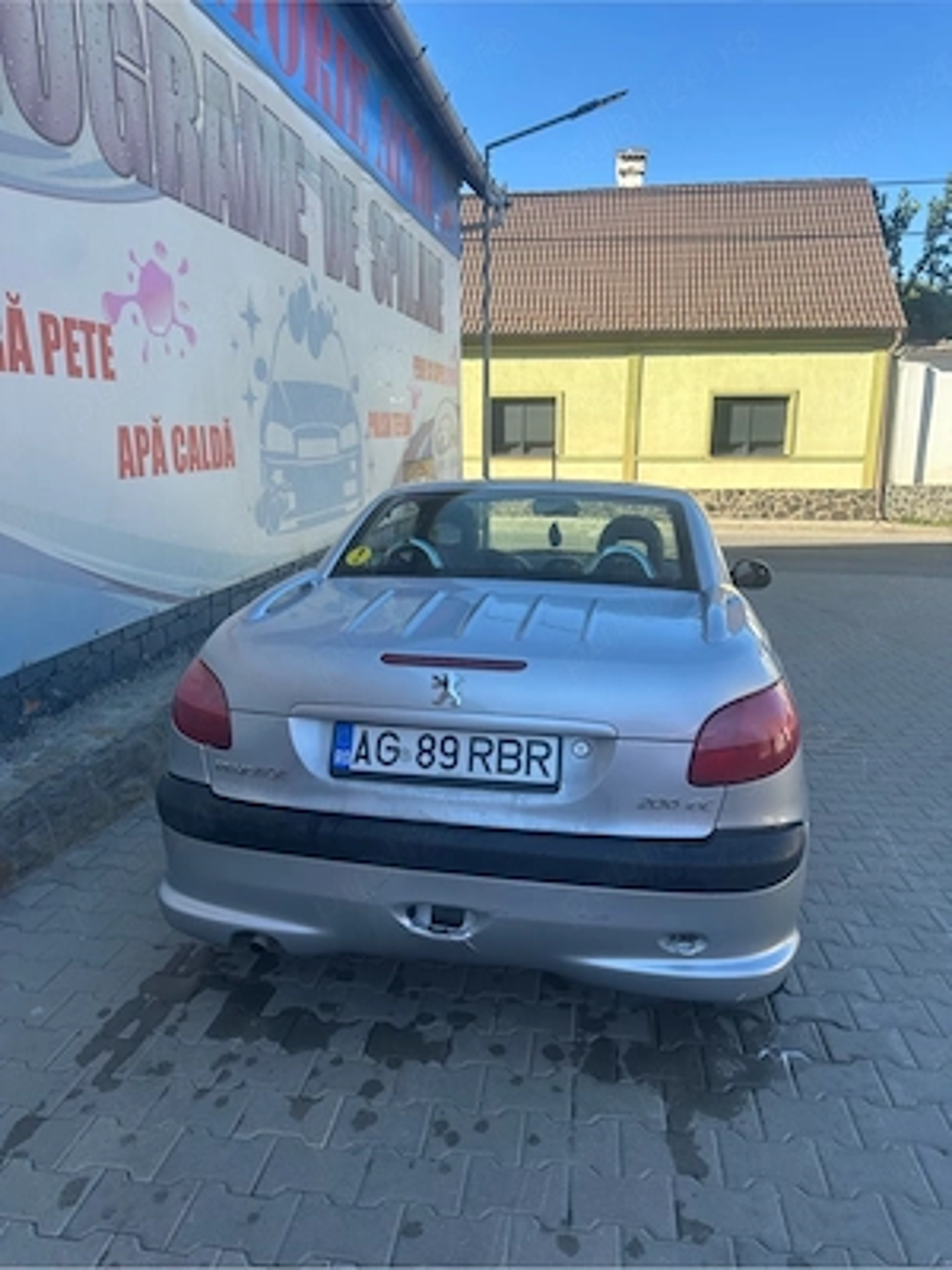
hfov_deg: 56.8
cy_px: 635
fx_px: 880
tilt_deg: -12.6
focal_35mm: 24
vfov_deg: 71.6
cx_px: 476
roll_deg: -2.4
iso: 80
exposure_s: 1/1083
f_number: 1.78
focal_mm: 6.86
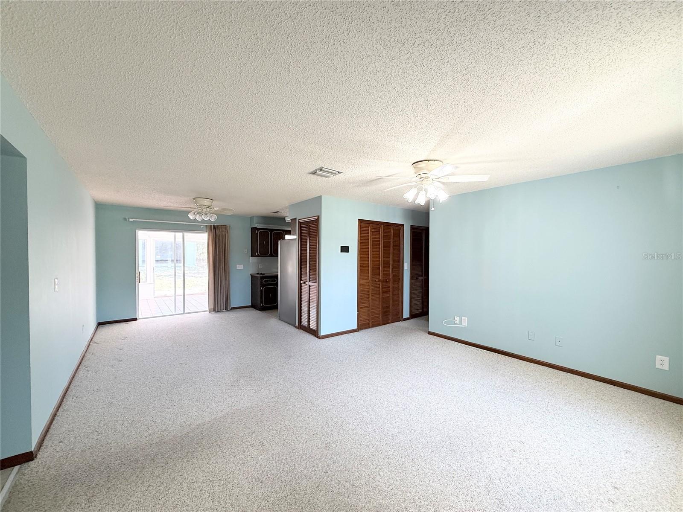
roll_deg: +0.6
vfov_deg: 85.7
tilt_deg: -0.6
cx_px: 342
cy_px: 256
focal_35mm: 14
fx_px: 276
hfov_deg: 102.1
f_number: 2.2
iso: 160
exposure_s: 1/120
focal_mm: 2.22
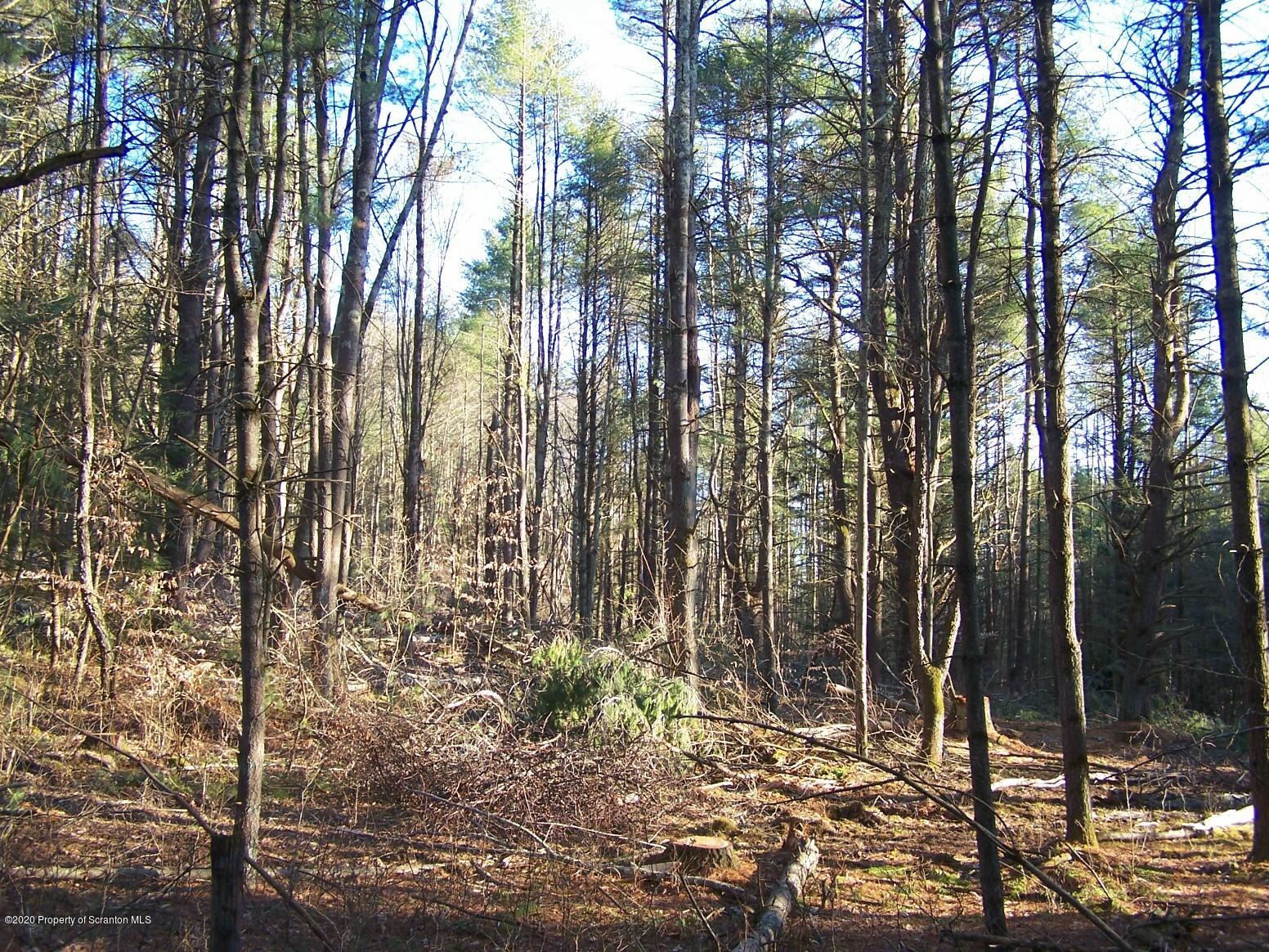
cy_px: 476
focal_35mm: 38
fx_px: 1393
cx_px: 634
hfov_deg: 49.0
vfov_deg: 37.7
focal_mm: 6.3
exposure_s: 1/125
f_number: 2.8
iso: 80
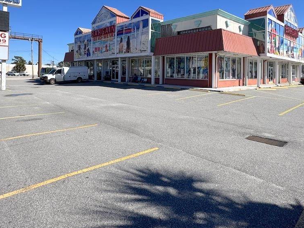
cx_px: 134
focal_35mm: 24
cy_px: 71
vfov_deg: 55.3
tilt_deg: -0.1
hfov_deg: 71.4
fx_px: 211
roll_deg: -1.2
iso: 40
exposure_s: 1/2208
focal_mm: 2.22
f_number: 2.2
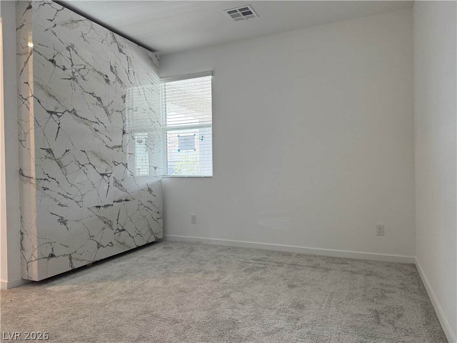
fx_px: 317
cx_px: 228
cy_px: 172
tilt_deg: -0.4
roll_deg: +0.5
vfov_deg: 56.8
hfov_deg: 71.6
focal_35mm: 24
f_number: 1.78
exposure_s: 1/120
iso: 250
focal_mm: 6.76
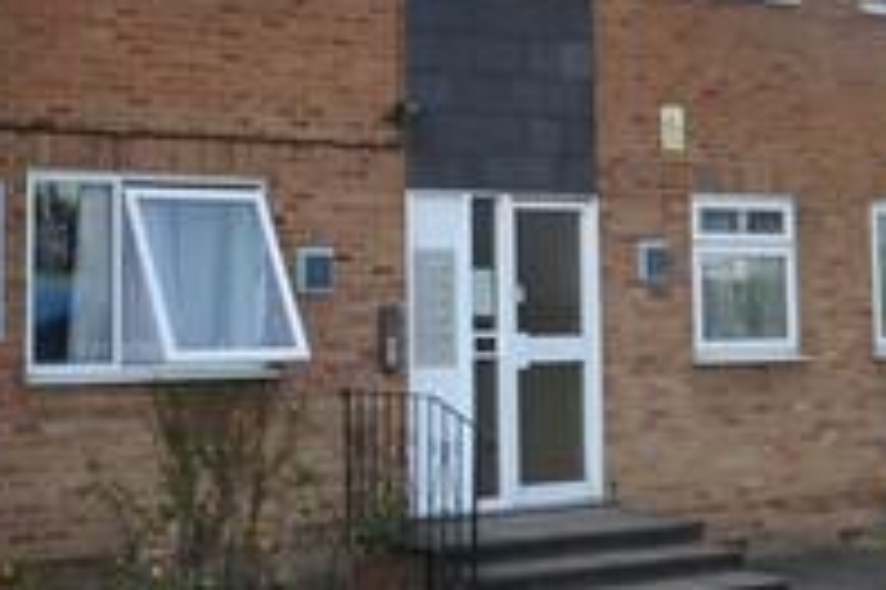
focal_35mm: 78
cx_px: -63
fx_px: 1918
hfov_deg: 24.4
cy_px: 34
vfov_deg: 17.2
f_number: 6.3
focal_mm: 10
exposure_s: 1/160
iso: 100
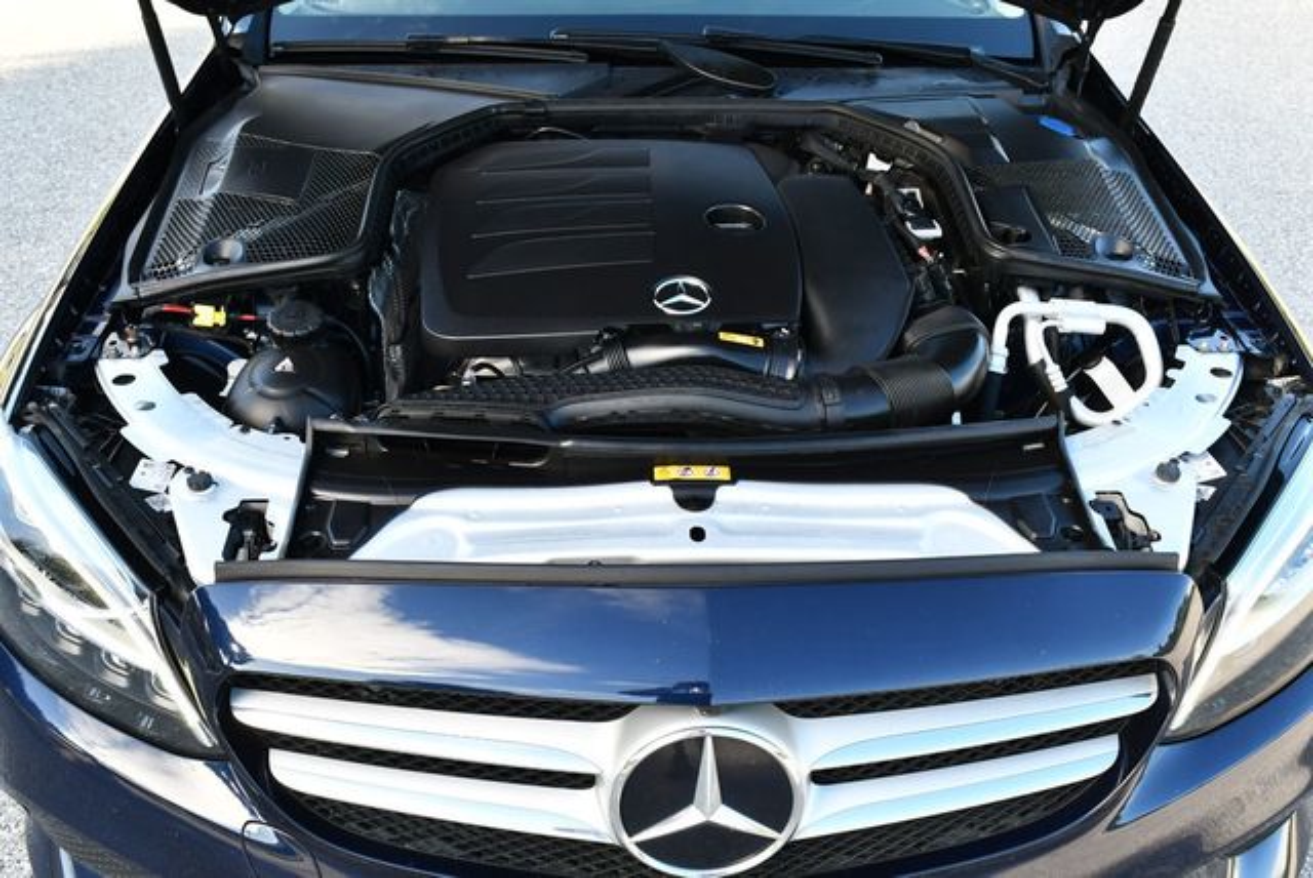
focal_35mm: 36
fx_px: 1314
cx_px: 656
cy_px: 439
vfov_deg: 36.9
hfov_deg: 53.1
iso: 400
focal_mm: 18
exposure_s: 1/250
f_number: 5
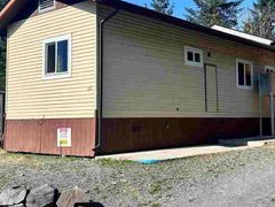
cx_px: 174
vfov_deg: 29.0
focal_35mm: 50
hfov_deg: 37.9
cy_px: 79
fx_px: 397
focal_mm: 6.86
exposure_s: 1/3247
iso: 80
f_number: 1.78
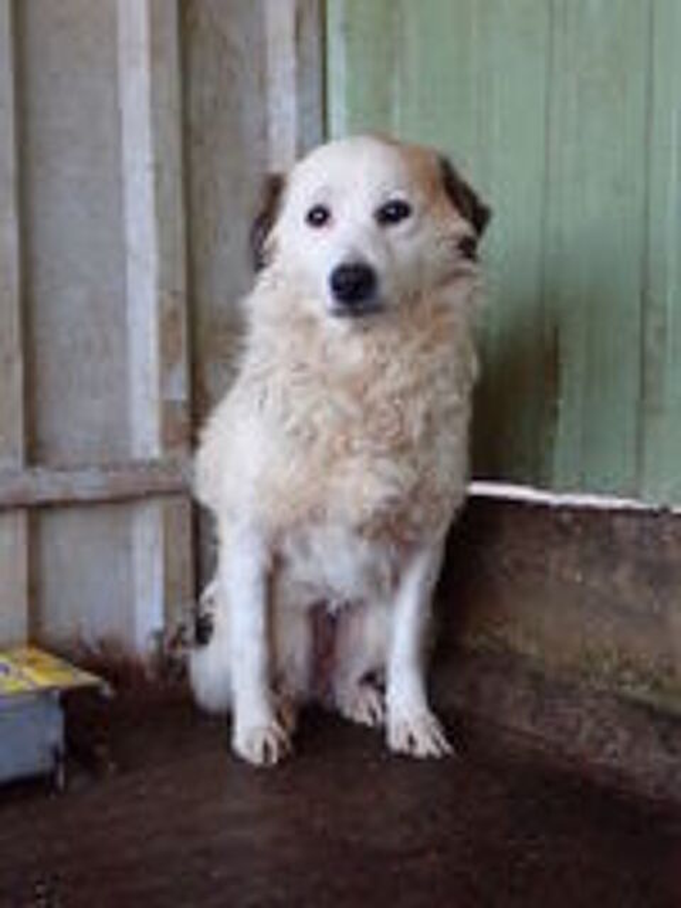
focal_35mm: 44
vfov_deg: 42.9
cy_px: 454
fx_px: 1154
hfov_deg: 32.9
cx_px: 340
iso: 1250
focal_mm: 7.84
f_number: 2.9
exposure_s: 1/500
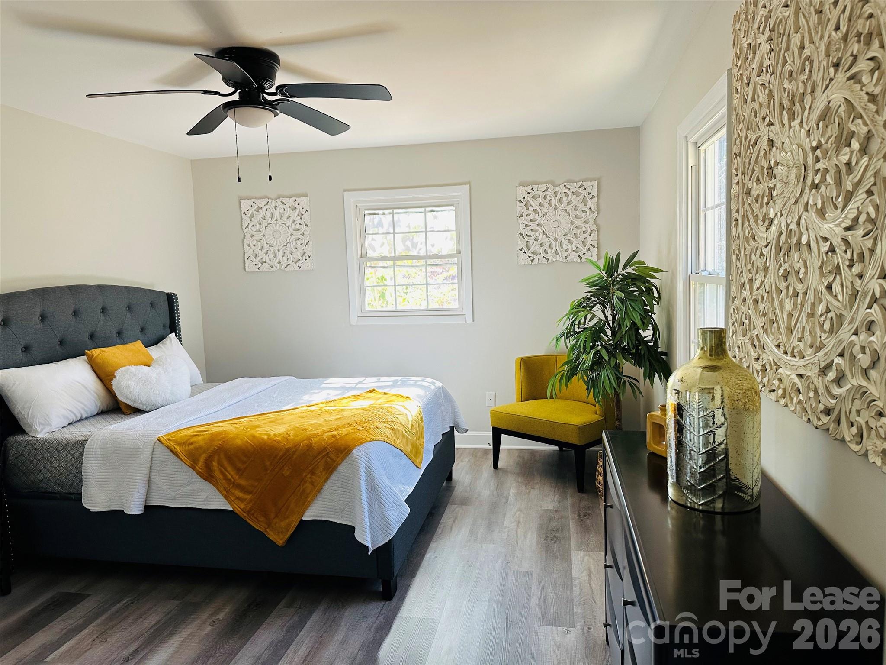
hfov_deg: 71.6
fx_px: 614
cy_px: 332
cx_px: 443
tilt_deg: -5.2
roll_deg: +1.7
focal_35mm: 24
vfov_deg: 56.8
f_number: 1.78
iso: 160
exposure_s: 1/121
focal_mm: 6.86
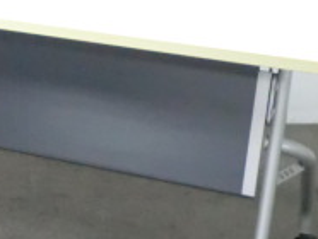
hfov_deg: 17.3
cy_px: -7
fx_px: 1012
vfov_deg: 13.3
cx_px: -24
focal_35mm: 110
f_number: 3.5
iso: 800
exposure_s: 1/40
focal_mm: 5.8
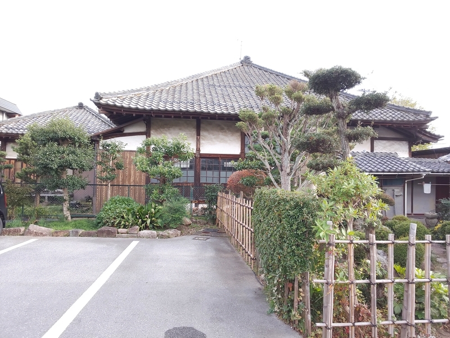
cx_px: 225
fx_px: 260
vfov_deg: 66.0
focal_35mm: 20
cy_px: 169
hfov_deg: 81.7
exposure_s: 1/125
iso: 28
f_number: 1.94
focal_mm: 3.45
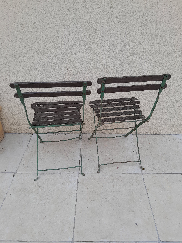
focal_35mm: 26
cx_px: 91
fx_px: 182
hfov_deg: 53.1
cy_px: 122
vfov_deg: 67.3
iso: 40
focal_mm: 3.98
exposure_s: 1/212
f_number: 1.8
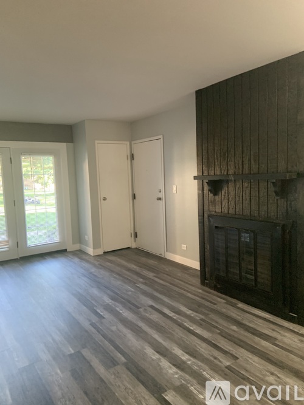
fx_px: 305
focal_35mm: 26
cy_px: 202
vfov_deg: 67.3
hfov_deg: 53.0
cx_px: 152
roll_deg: +3.5
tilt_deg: -5.5
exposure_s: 1/60
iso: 400
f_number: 1.8
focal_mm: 4.25
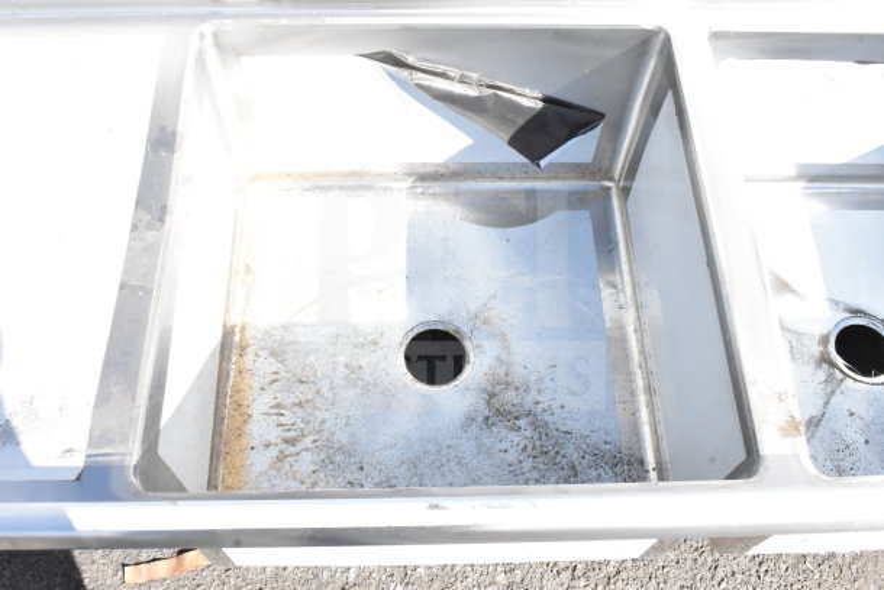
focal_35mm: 34
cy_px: 295
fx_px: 847
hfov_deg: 55.1
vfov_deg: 38.4
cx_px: 442
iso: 6400
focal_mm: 23
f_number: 20
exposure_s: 1/1600
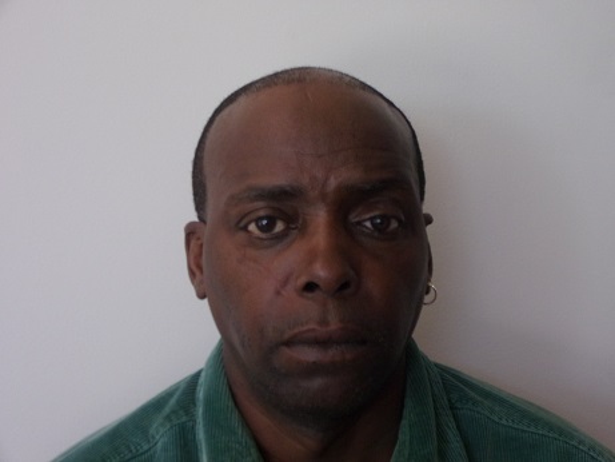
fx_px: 1599
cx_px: 308
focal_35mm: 90
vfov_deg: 16.4
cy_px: 231
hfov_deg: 21.8
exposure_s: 1/40
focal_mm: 16.2
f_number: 5
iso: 200
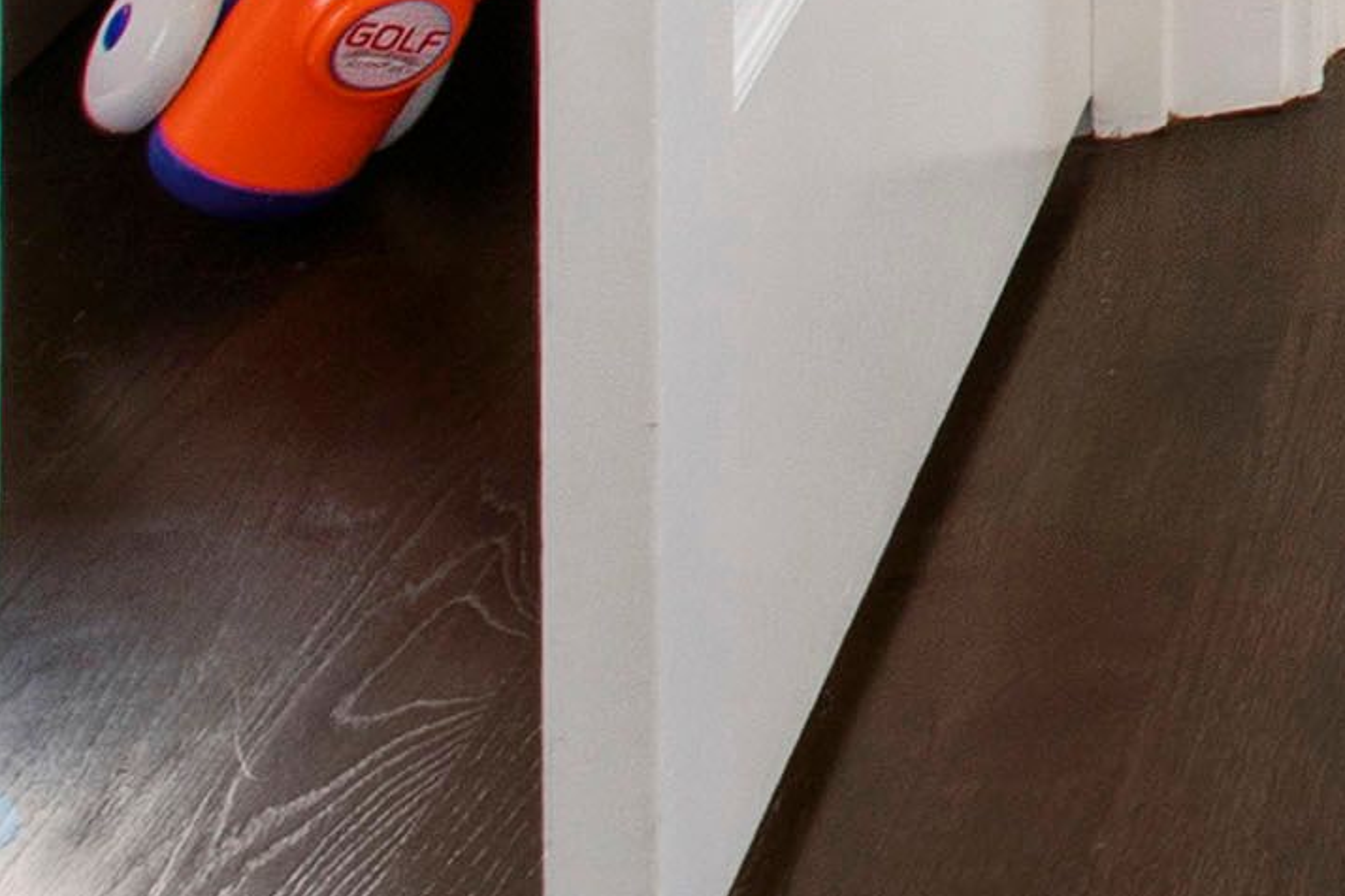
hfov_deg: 10.9
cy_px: -2344
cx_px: 4127
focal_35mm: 117
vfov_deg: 8.3
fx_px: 4371
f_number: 8
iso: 100
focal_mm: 10
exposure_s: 1/3
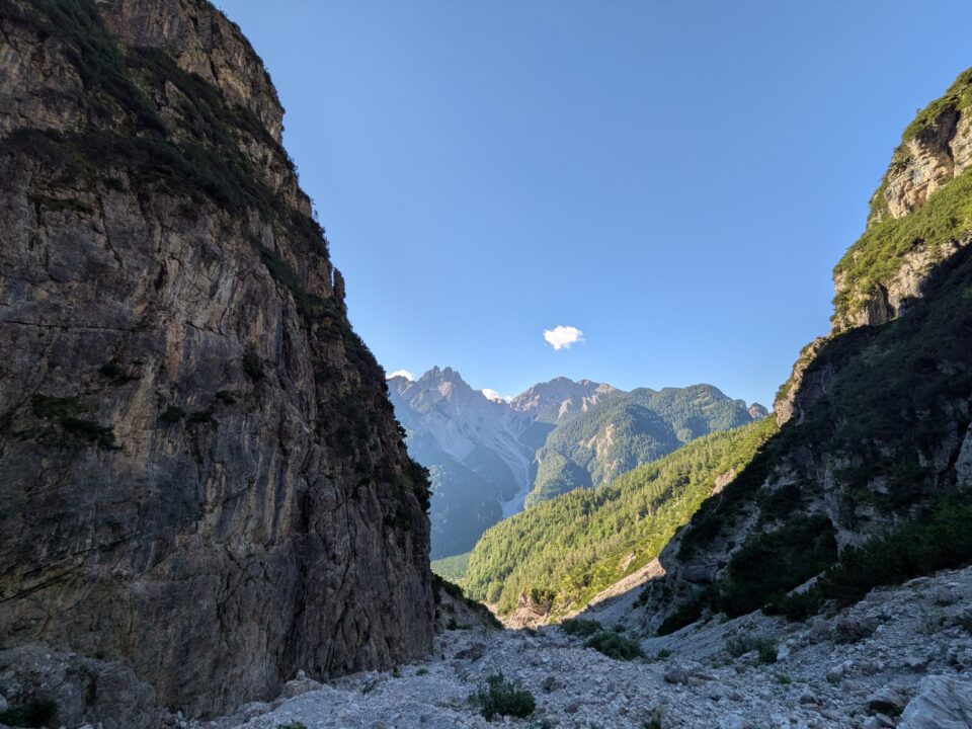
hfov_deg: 102.1
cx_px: 486
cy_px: 364
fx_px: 393
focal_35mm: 14
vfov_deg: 85.7
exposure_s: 1/953
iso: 48
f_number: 2.2
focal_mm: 1.83
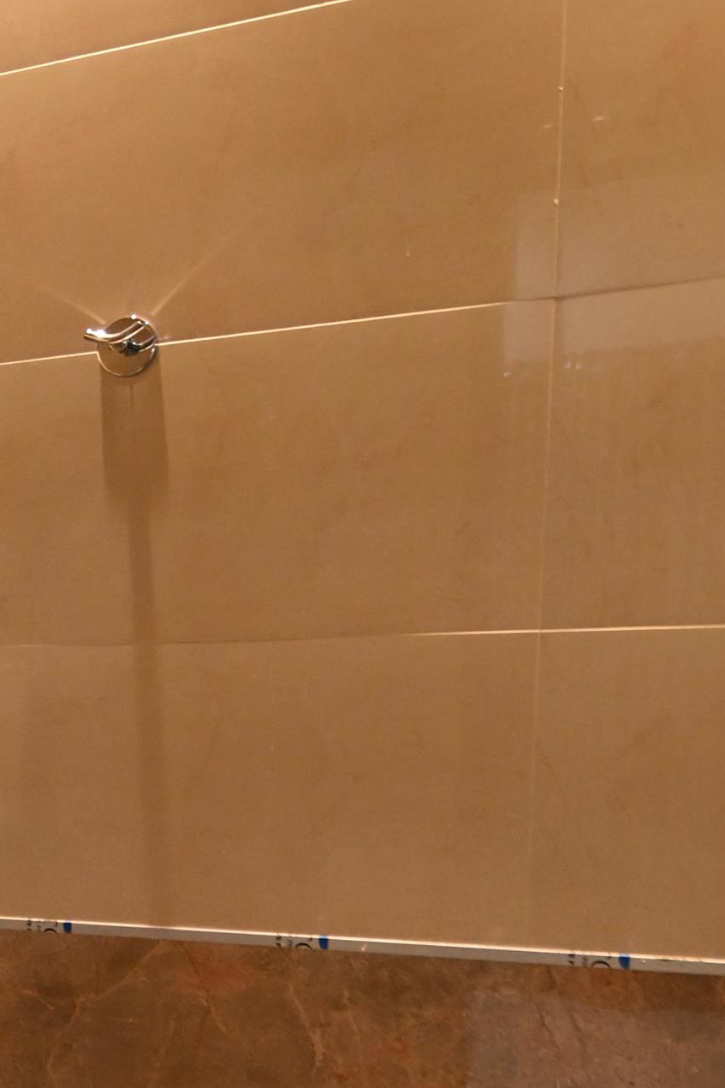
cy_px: 952
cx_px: -602
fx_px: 1783
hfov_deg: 18.0
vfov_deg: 32.5
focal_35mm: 59
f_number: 3.2
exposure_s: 1/125
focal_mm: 15
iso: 1250
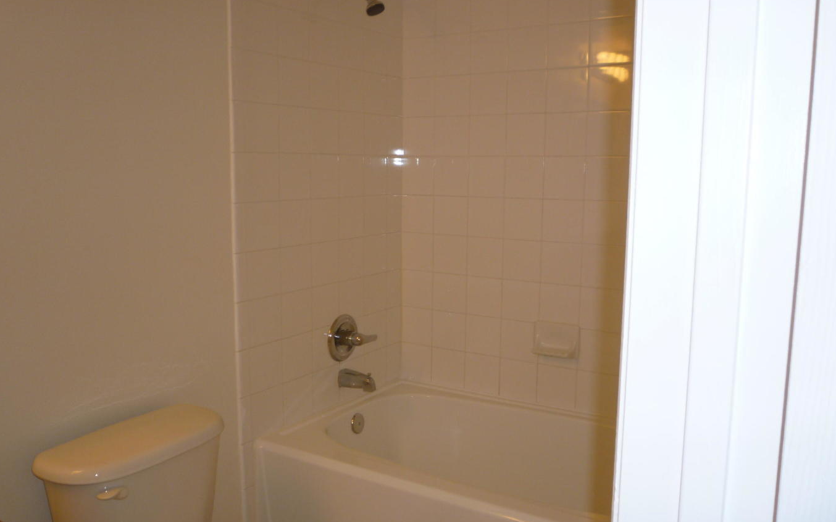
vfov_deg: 40.6
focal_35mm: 31
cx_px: 417
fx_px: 706
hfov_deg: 61.2
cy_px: 268
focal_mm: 5.2
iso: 100
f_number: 3.3
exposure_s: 1/30
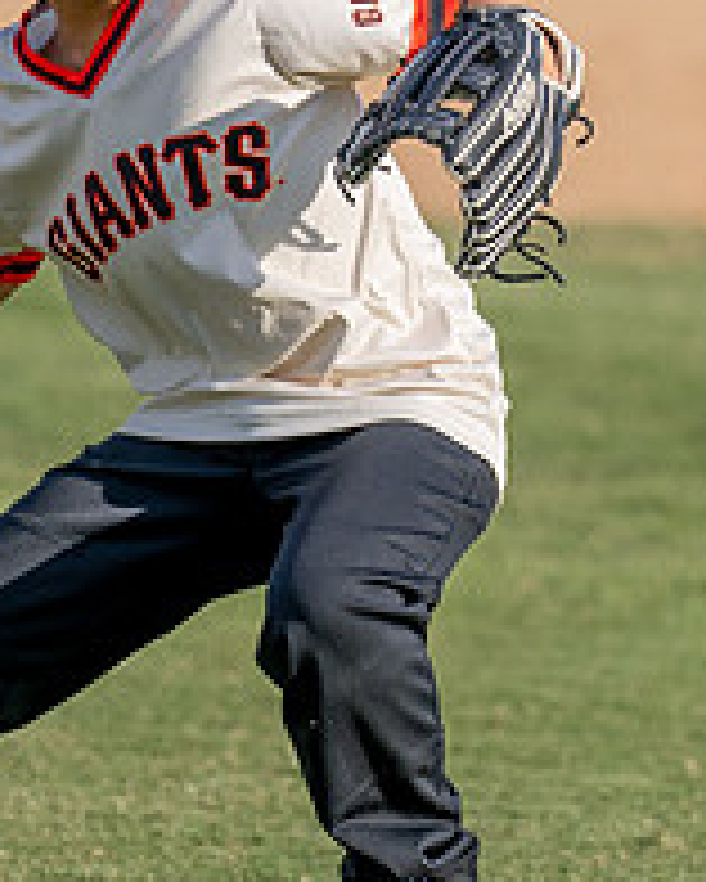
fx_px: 19156
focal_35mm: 734
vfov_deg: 2.6
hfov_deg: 2.1
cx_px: 180
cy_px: 412
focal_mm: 176
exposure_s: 1/2000
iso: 100
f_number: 2.8
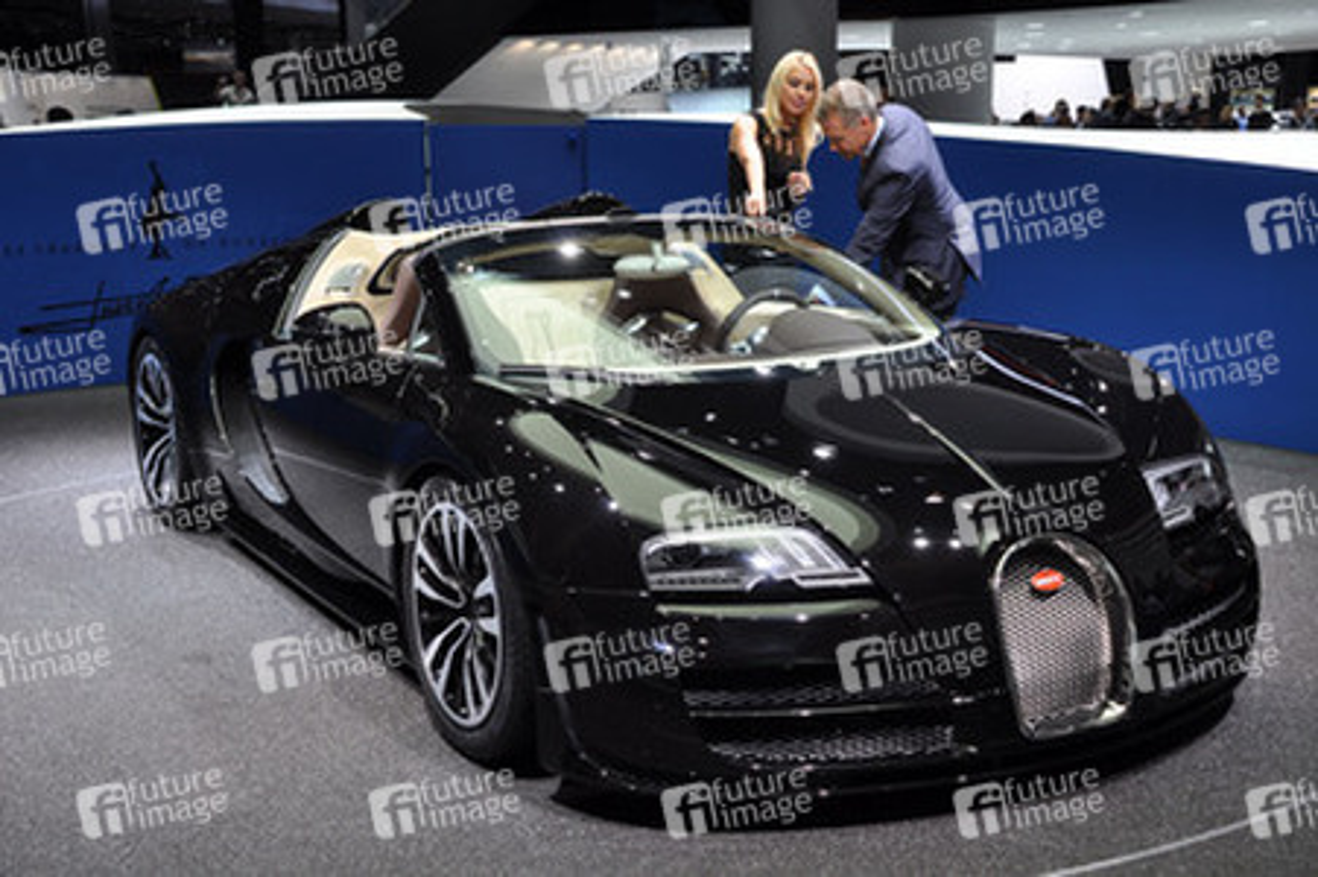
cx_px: 659
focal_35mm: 46
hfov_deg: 42.4
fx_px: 1701
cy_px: 438
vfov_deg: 28.9
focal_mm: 31
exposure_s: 1/200
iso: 400
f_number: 5.6
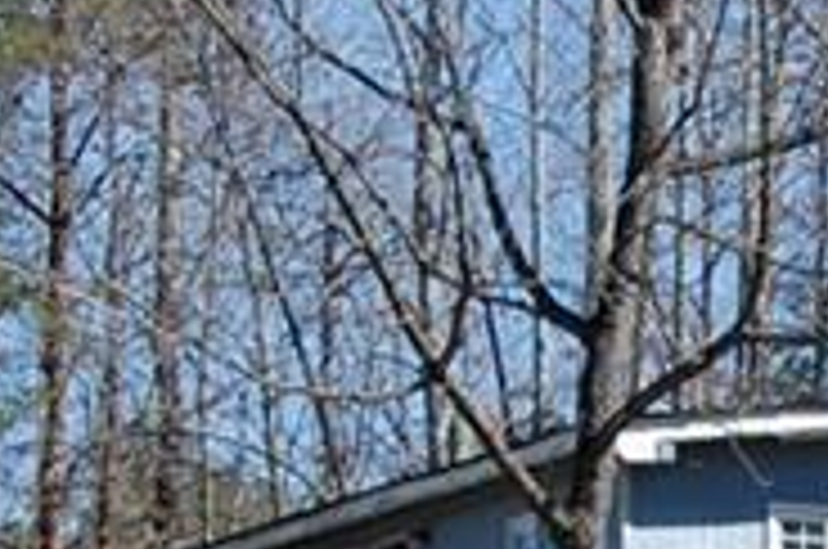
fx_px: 7278
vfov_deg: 4.3
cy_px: 608
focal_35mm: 317
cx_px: 1134
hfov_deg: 6.4
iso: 200
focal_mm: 38
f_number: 9
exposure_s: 1/320
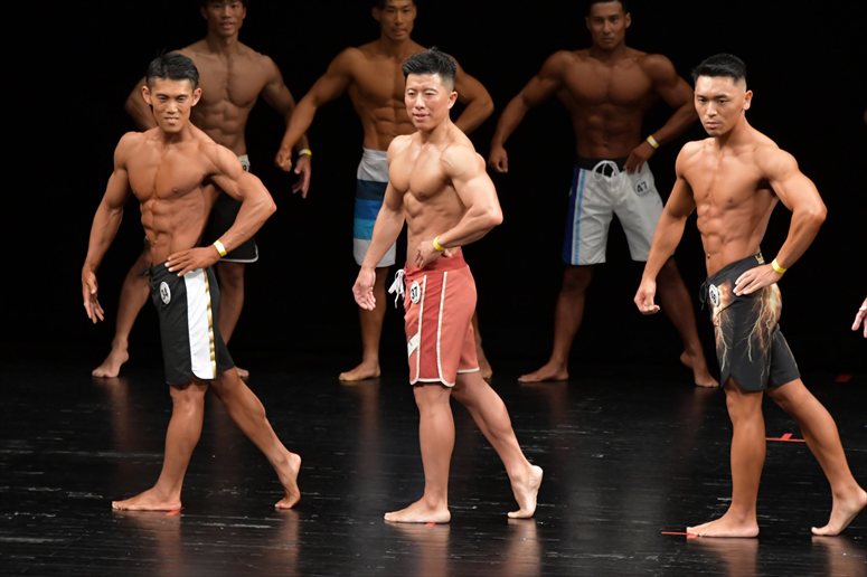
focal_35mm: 285
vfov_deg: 4.8
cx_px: 434
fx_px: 6860
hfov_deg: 7.2
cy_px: 288
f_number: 5.6
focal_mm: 190
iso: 3200
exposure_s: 1/400
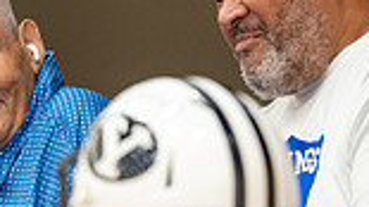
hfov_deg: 3.1
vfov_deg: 1.8
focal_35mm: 688
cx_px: 45
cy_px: 140
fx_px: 6728
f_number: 2.8
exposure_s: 1/200
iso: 1250
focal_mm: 155
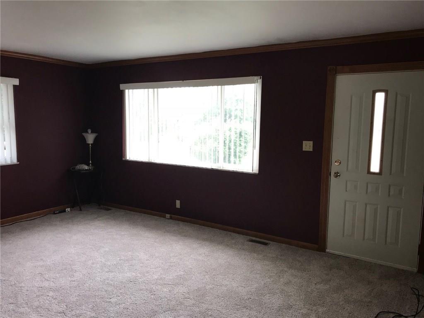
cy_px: 159
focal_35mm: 28
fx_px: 343
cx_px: 212
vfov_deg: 49.7
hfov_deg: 63.4
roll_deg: +0.4
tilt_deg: -6.2
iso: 50
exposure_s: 1/30
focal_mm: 3.99
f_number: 1.8
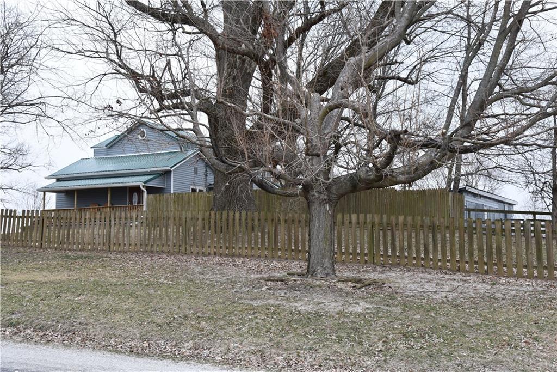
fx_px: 619
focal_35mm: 40
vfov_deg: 33.4
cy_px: 186
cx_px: 278
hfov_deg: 48.5
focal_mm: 40
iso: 800
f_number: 7.1
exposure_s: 1/200
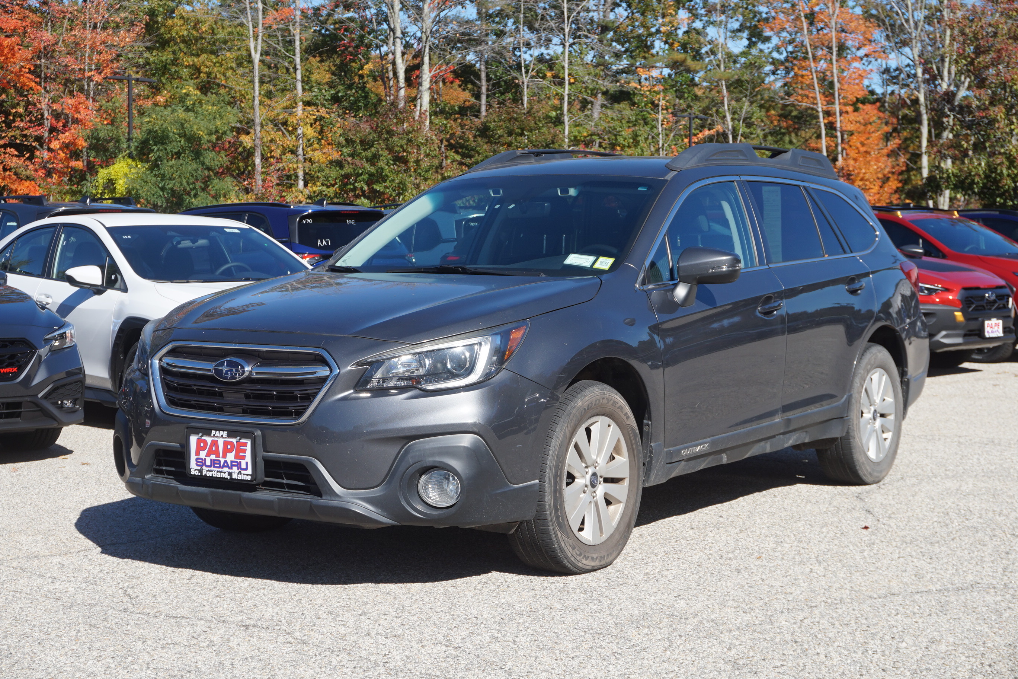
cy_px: 340
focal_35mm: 56
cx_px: 509
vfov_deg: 24.4
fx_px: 1569
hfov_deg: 35.9
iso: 100
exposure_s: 1/200
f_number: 8
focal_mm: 37
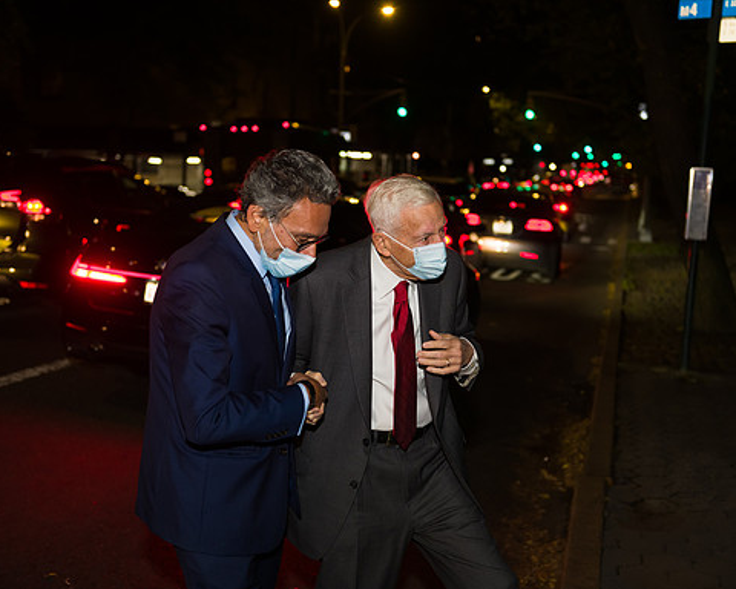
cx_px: 400
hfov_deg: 36.6
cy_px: 295
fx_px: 1111
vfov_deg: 29.7
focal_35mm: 51
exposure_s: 1/125
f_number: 3.2
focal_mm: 45
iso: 1000
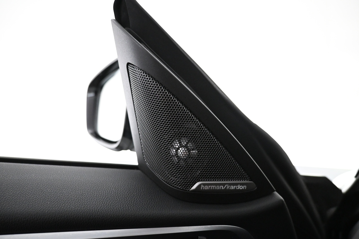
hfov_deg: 73.7
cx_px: 180
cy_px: 120
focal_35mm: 24
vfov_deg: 53.1
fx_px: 239
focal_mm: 16
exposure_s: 1/100
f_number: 3.5
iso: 4000
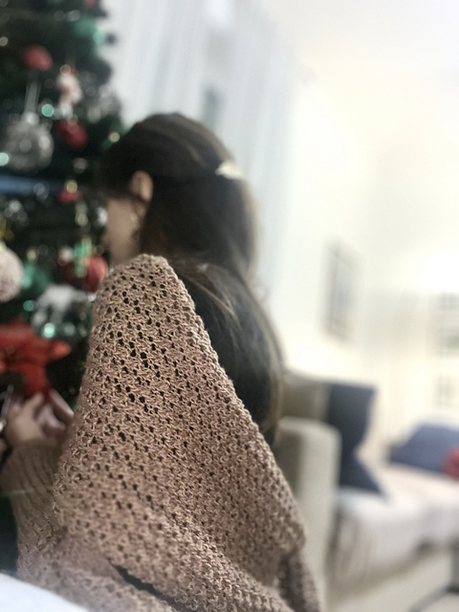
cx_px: 230
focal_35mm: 30
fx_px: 530
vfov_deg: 60.0
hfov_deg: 46.8
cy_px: 306
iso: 320
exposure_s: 1/33
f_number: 2.2
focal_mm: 2.71
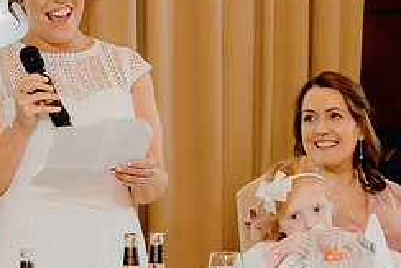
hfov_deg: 8.2
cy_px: 111
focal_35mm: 250
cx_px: 39
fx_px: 2786
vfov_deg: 5.5
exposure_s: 1/200
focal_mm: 70
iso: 1250
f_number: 2.8
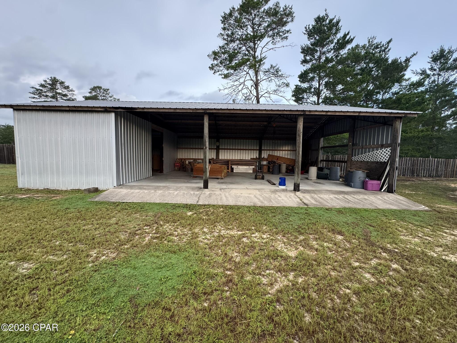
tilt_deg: -4.5
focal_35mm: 14
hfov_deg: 102.1
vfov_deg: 85.7
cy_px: 172
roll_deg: -1.3
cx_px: 228
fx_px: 185
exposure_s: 1/99
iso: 160
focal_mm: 2.22
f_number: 2.2
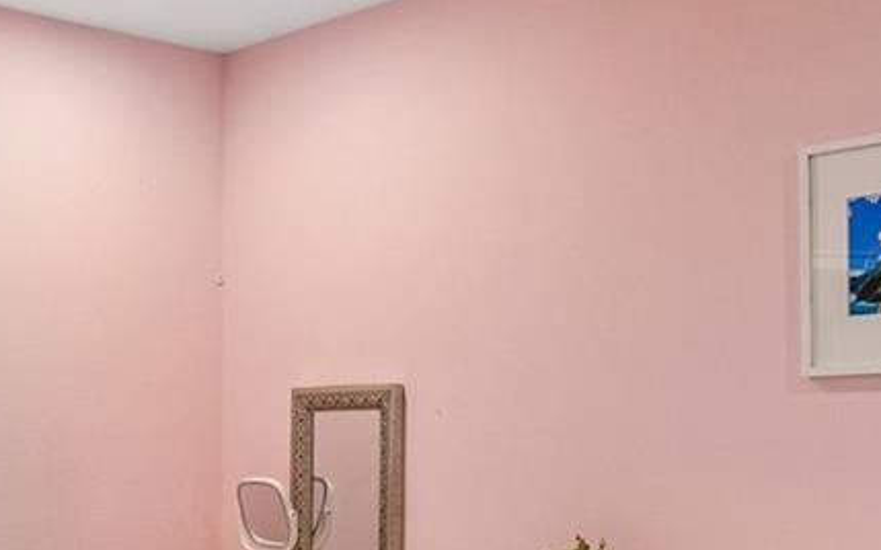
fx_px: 1368
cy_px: 433
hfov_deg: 34.0
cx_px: 107
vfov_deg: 22.5
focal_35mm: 57
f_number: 7.1
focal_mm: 10
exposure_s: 1/4
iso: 100
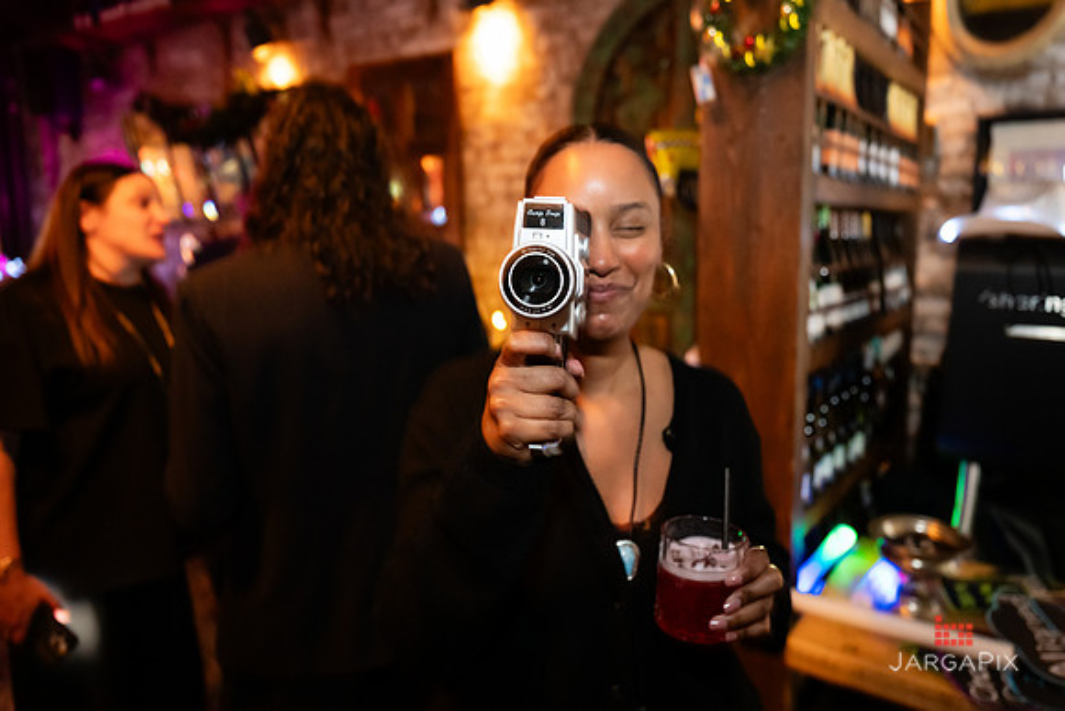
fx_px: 761
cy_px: 337
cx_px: 560
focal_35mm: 26
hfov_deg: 69.9
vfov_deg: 50.0
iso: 3200
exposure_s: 1/25
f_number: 2.8
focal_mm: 24
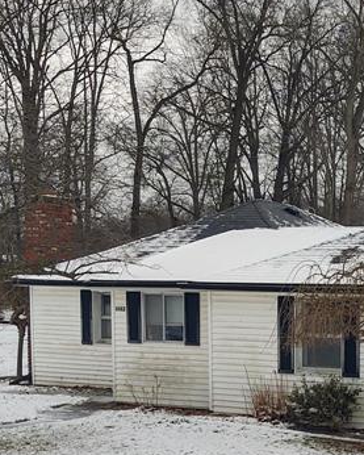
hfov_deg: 18.6
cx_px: 438
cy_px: 385
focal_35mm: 78
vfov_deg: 23.9
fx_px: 1050
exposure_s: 1/2292
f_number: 1.7
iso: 100
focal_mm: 4.75
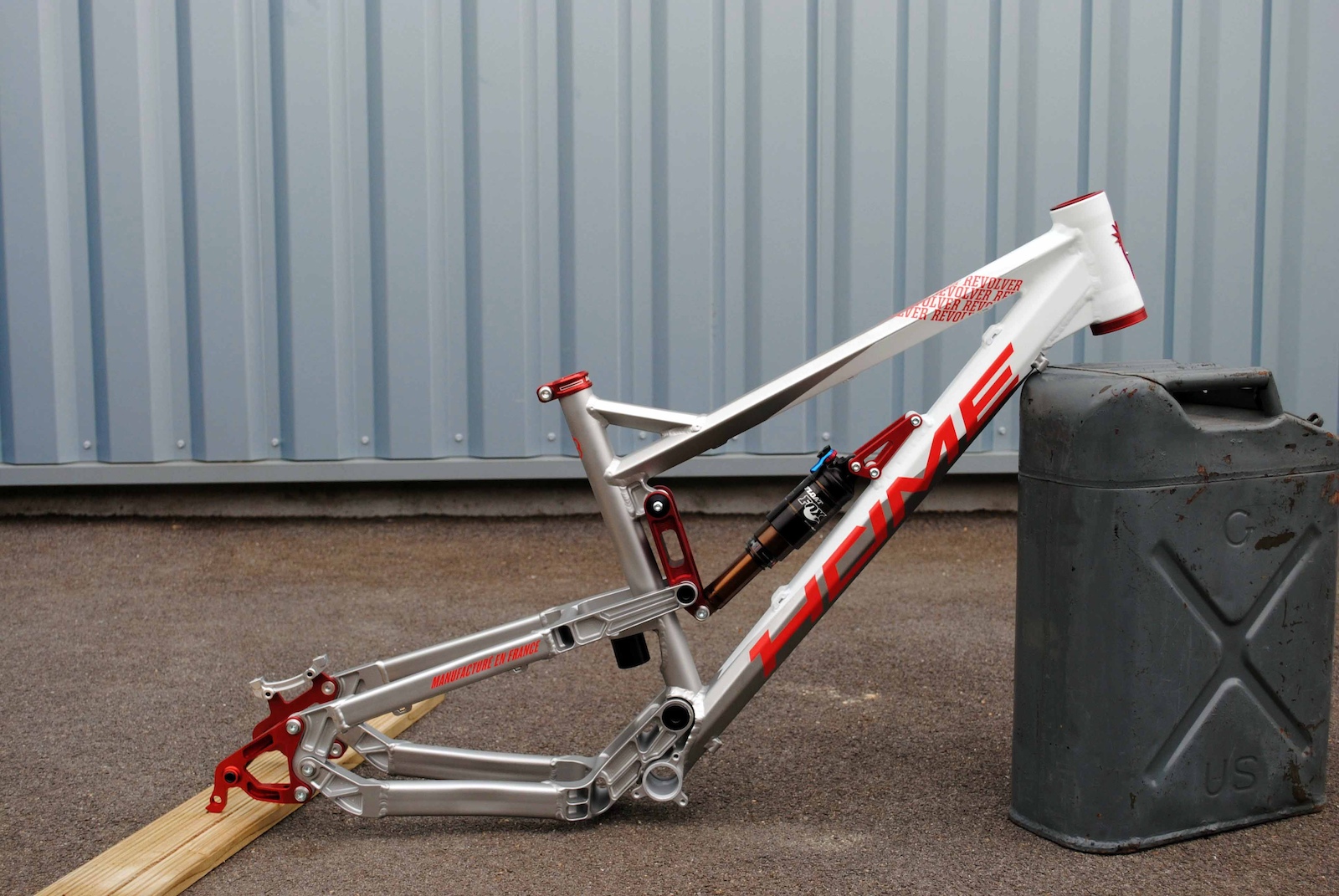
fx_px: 1787
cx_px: 670
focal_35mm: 48
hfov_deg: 41.1
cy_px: 448
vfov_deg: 28.2
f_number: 5.6
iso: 200
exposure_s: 1/125
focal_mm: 32
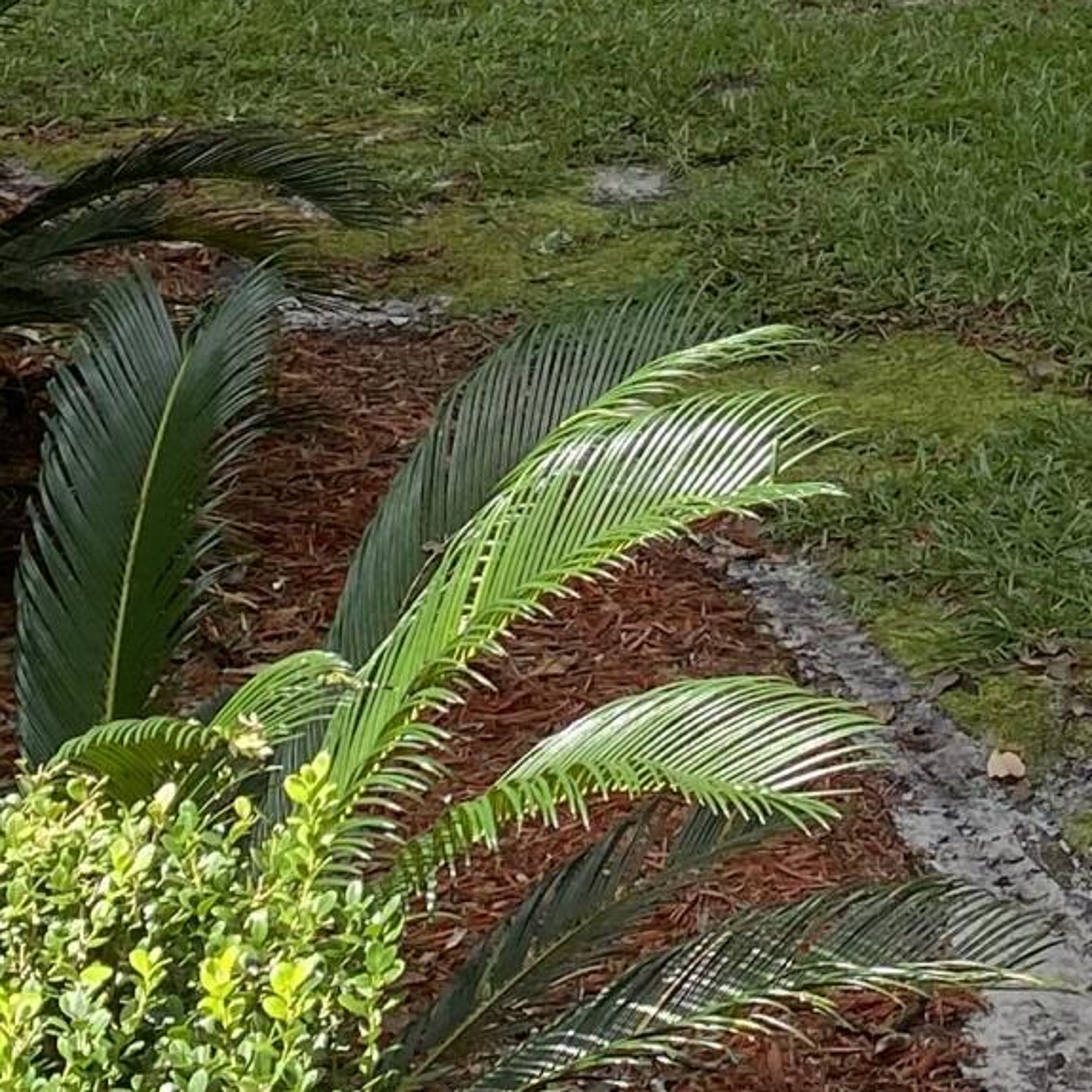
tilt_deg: -1.8
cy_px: -881
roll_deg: +2.7
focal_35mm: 120
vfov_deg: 13.1
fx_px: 4283
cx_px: 1874
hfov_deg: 13.3
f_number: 1.8
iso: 32
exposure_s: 1/576
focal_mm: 4.25
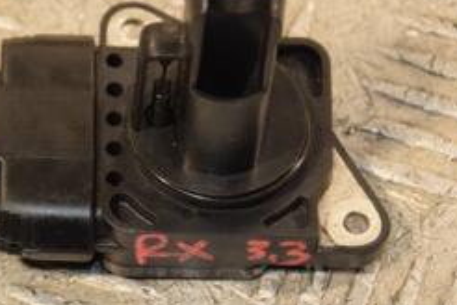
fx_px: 4176
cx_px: 119
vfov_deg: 4.2
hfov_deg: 6.3
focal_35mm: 329
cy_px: 91
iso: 800
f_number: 5.6
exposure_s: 1/200
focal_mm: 90
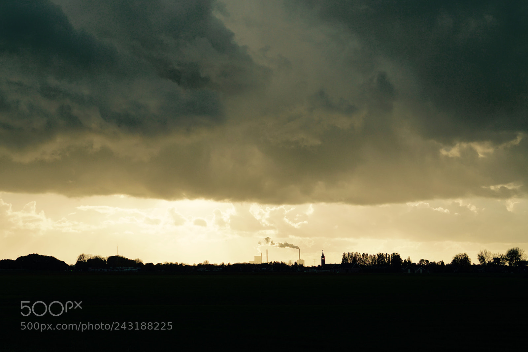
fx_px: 513
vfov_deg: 37.9
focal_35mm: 35
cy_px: 176
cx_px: 264
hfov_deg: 54.4
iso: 400
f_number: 5
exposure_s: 1/3200
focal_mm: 35
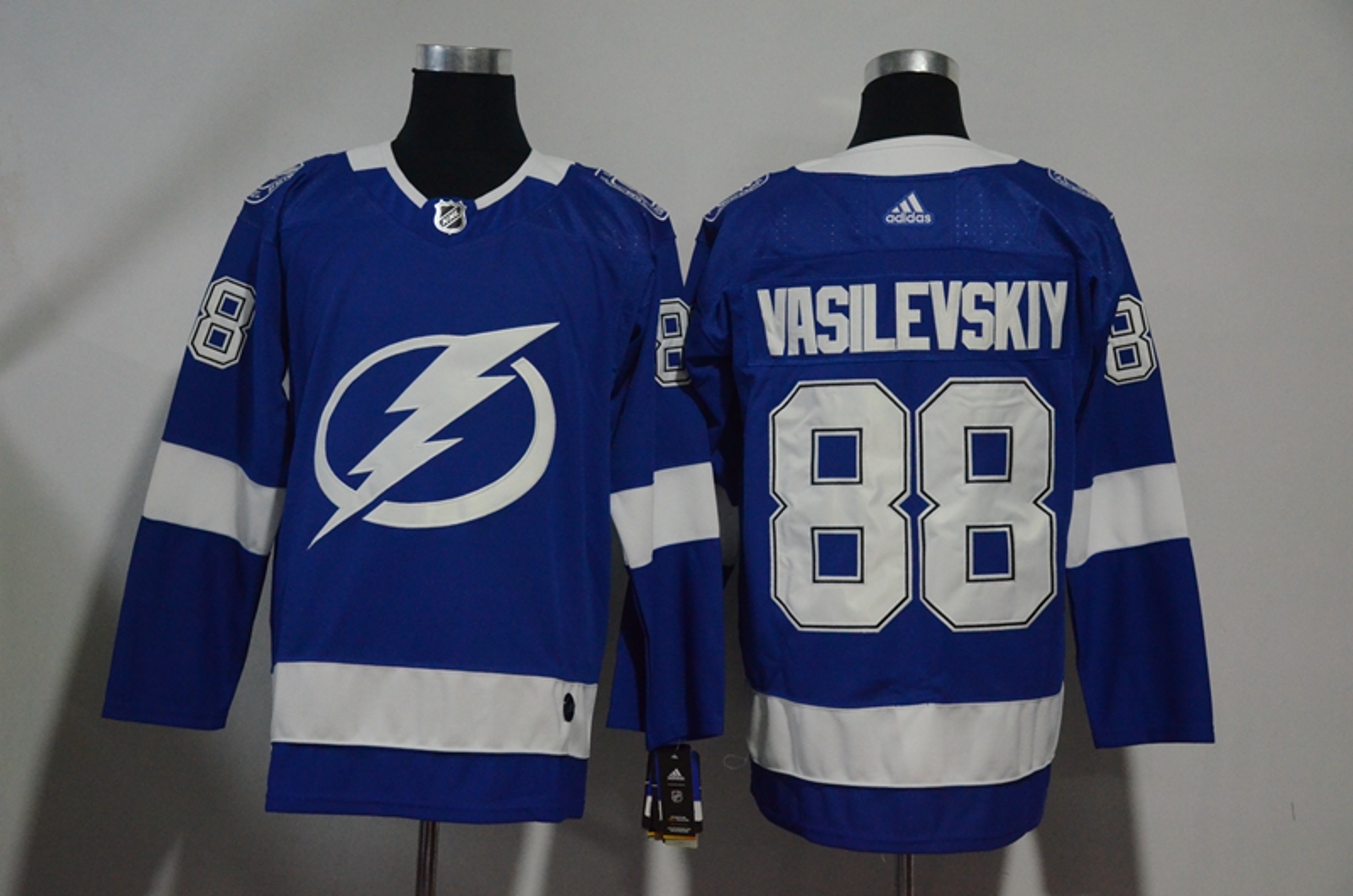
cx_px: 676
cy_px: 448
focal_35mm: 63
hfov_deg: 32.0
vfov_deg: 21.5
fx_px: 2363
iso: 4000
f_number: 5
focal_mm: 42
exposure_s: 1/100
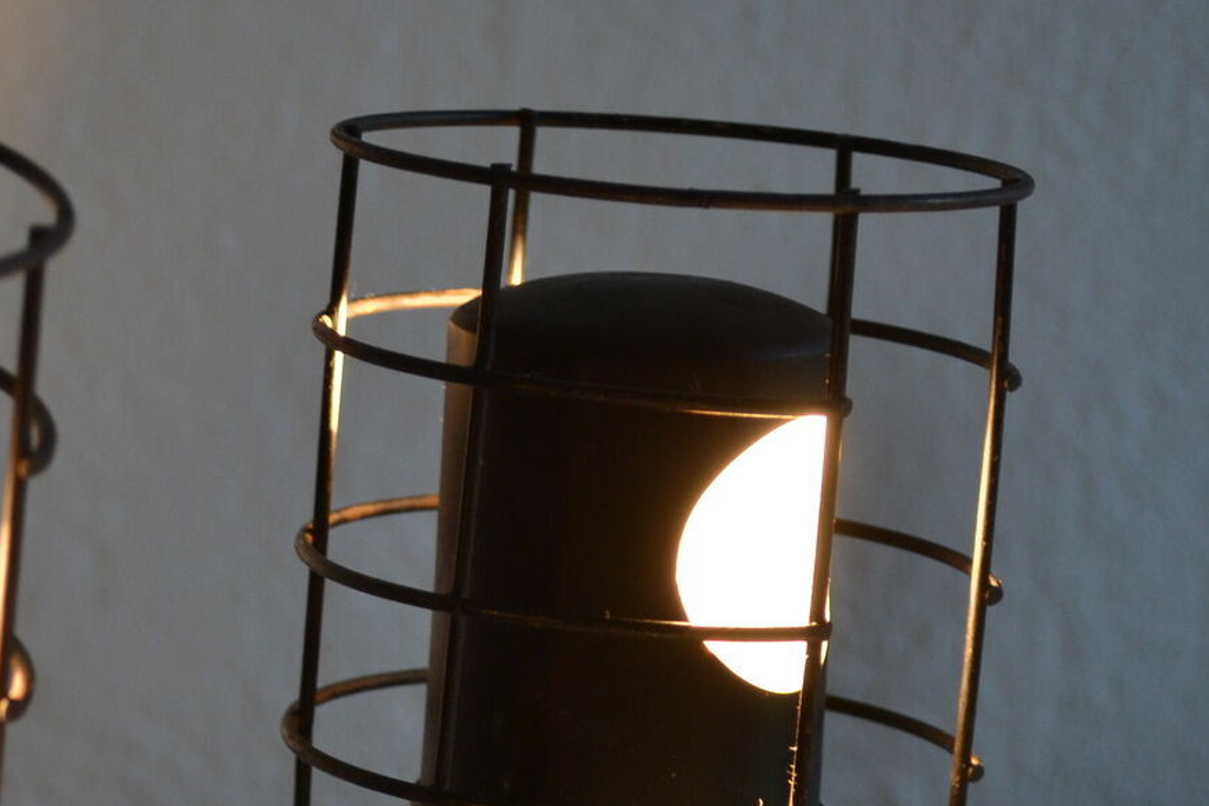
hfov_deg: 14.9
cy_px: 801
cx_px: 290
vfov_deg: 9.9
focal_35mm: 137
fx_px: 4601
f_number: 5.3
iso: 400
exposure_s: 1/60
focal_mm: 40
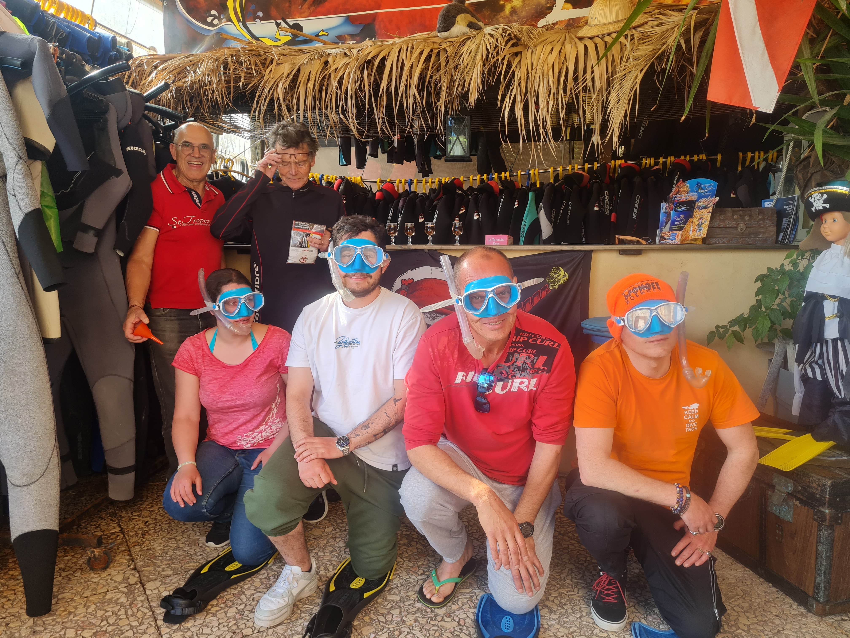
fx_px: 638
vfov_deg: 53.1
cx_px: 425
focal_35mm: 26
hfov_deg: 67.3
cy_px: 319
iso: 64
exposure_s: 1/100
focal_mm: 5.4
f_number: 1.8
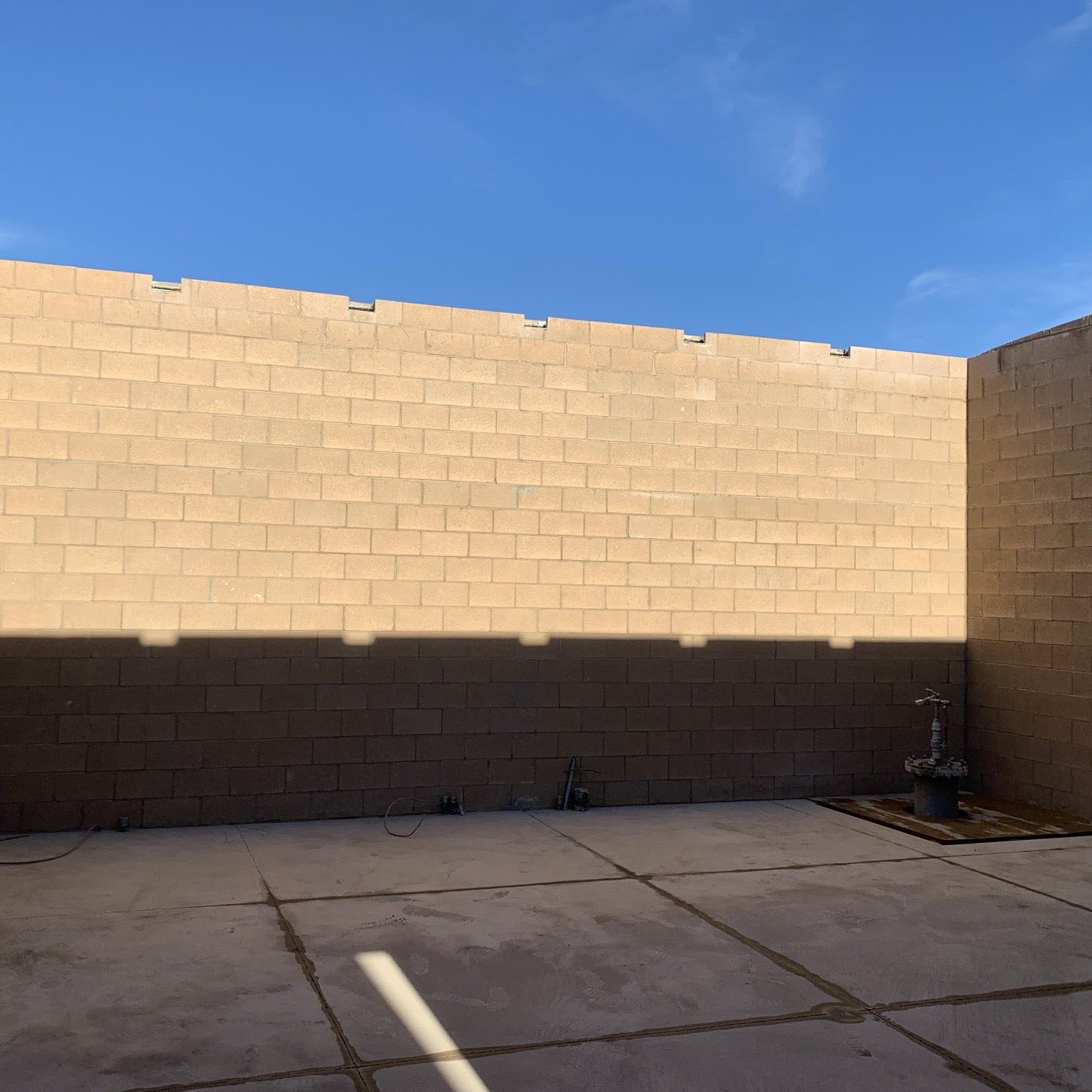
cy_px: 550
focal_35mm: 31
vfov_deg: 52.5
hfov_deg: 52.4
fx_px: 1106
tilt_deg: +1.9
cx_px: 485
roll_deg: -0.8
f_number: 1.8
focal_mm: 4.25
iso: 25
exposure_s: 1/2309
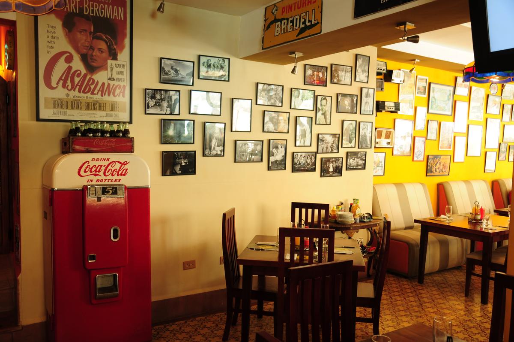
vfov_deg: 41.6
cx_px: 257
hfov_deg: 59.6
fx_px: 449
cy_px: 171
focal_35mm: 32
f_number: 3.8
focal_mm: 21
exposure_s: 1/20
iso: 200
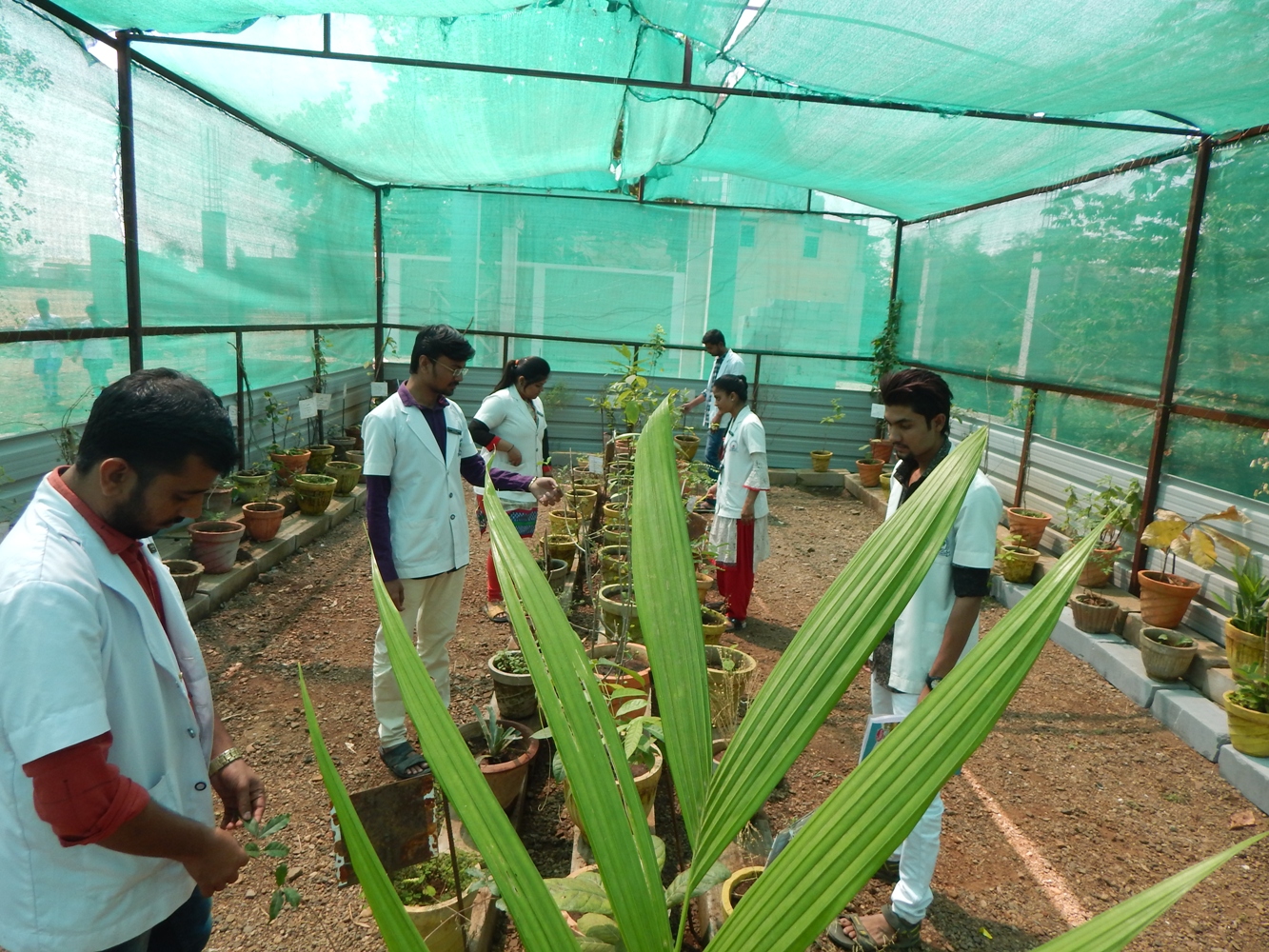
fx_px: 807
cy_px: 476
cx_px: 634
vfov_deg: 61.1
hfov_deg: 76.4
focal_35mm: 22
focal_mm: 4
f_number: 3
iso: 125
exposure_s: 1/400
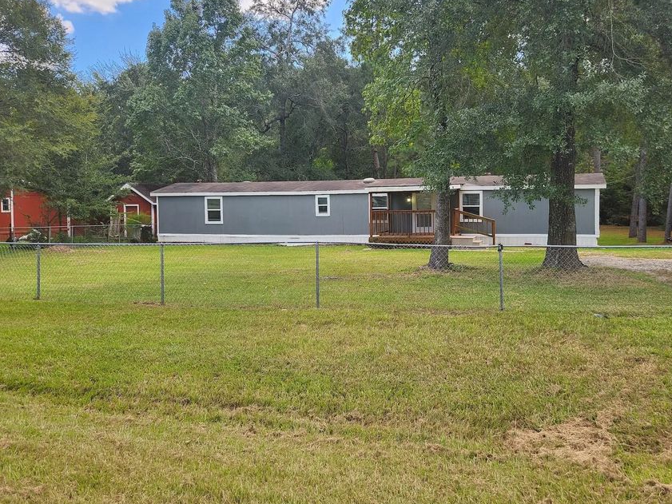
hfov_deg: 63.0
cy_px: 215
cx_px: 396
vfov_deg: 49.6
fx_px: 544
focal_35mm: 28
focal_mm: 5.4
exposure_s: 1/496
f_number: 1.8
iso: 20
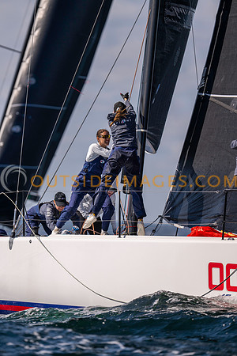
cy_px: 178
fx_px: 3950
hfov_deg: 3.4
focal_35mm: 400
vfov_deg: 5.2
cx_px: 118
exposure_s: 1/3200
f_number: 4.5
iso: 200
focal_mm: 400
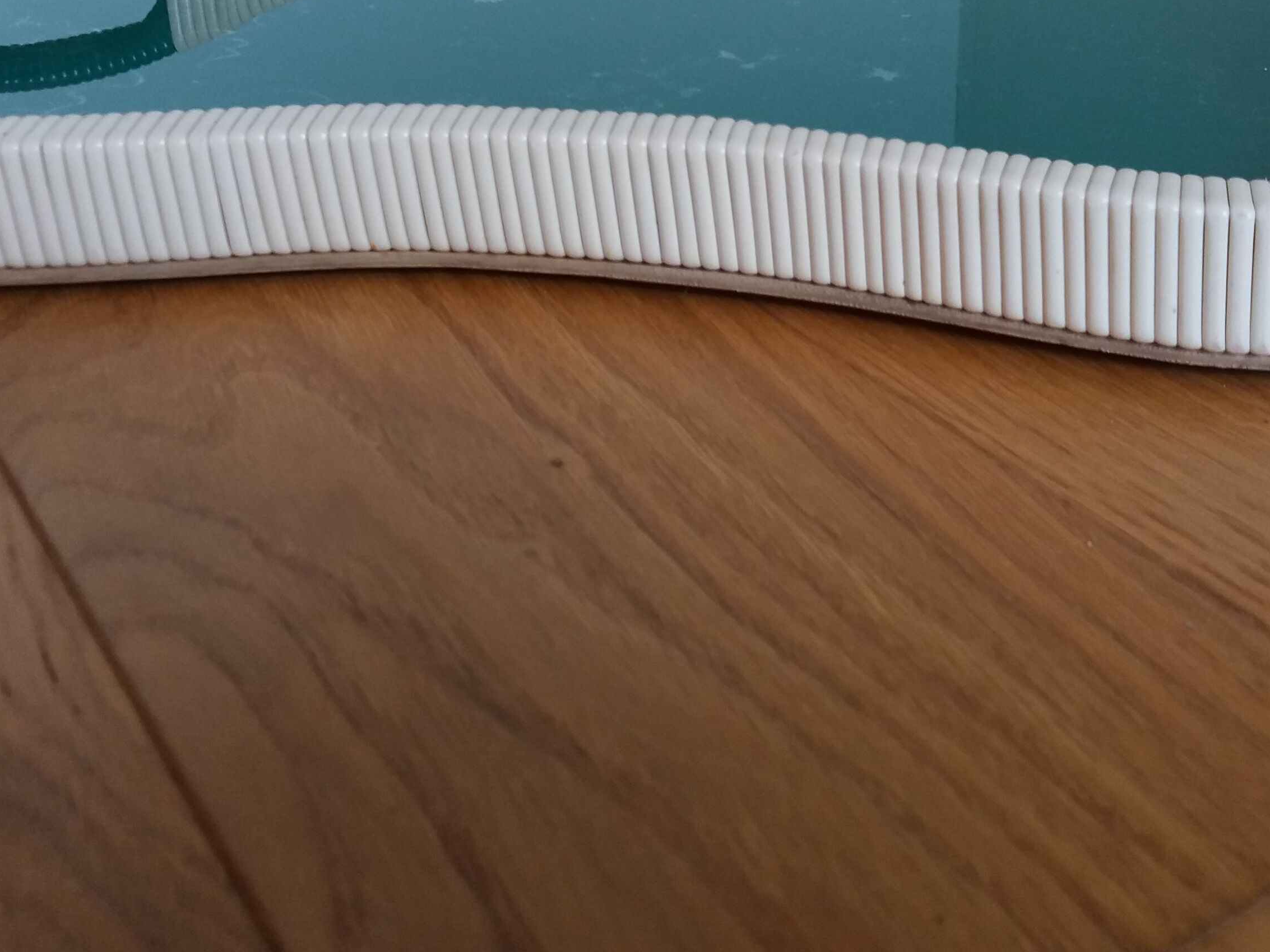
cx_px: 715
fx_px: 1871
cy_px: 99
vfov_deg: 27.6
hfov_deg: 37.4
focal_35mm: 51
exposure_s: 1/33
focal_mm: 3.7
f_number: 1.9
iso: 80
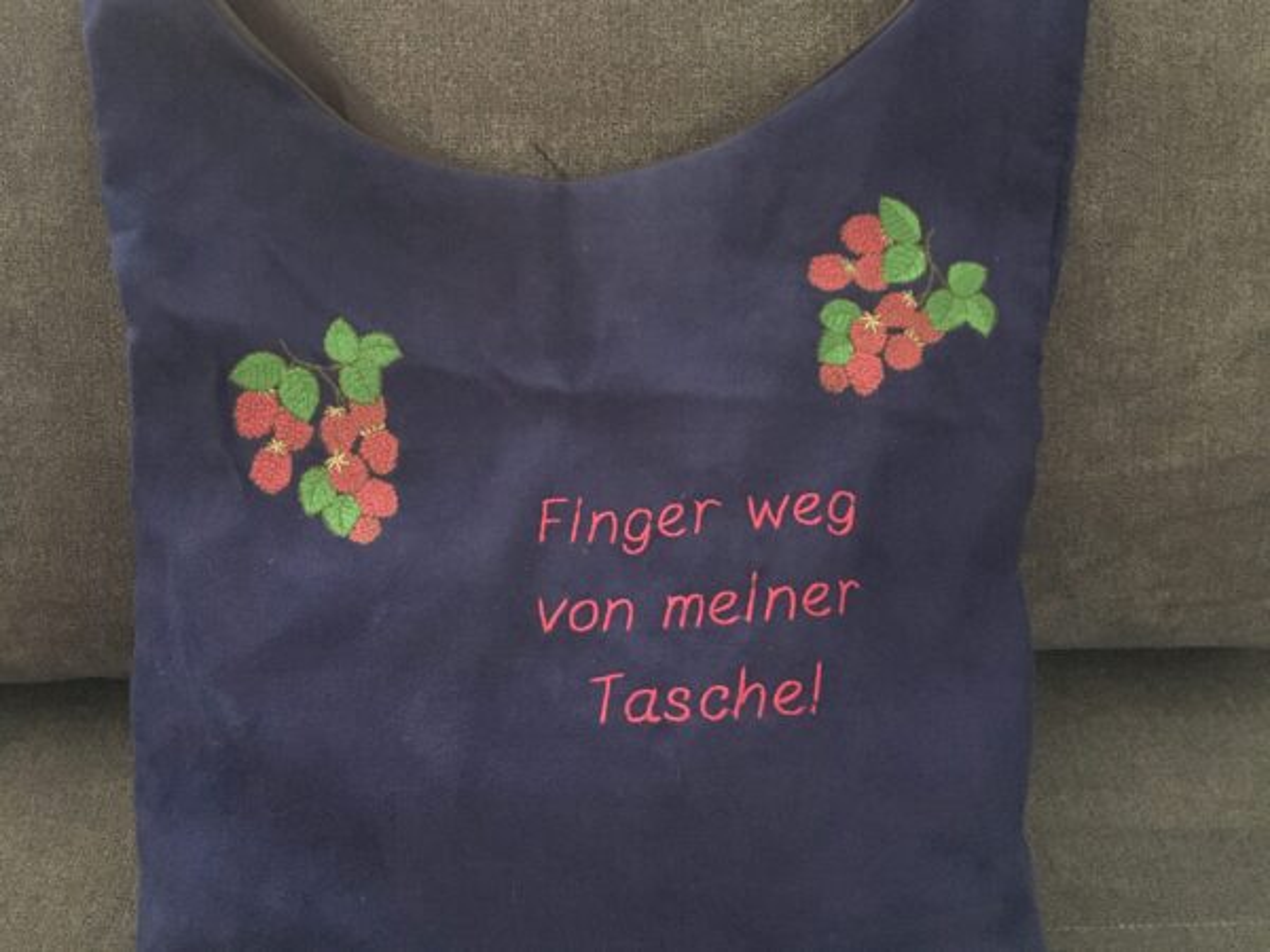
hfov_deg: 61.7
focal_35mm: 29
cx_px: 635
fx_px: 1064
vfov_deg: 48.2
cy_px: 476
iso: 400
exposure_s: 1/17
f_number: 2.2
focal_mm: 4.15
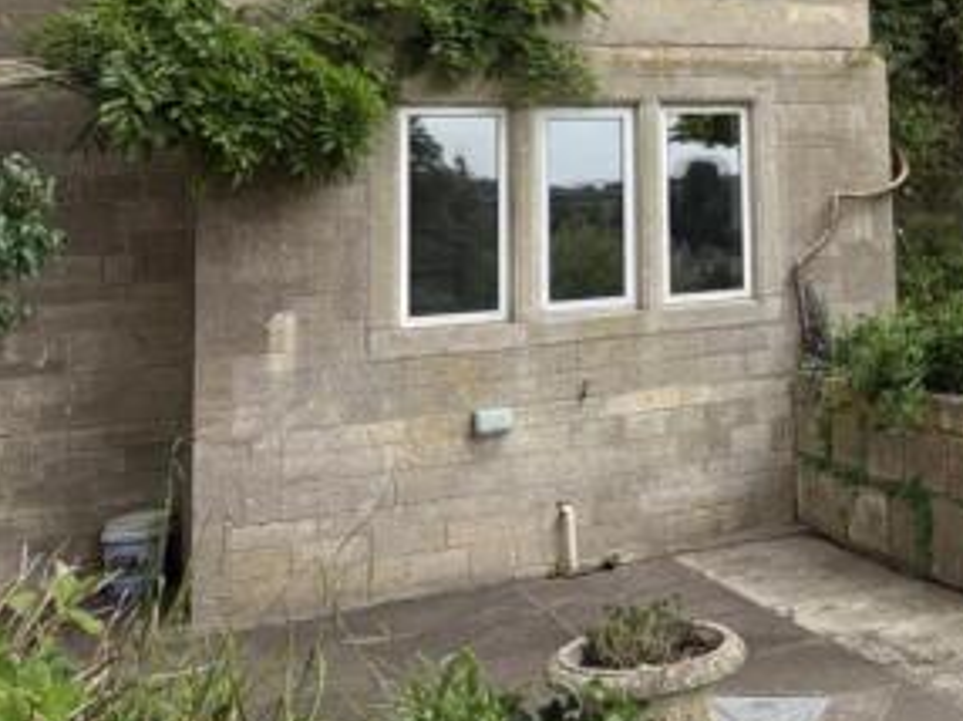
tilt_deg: +6.7
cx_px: 971
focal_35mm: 49
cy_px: 49
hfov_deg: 35.1
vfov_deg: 28.3
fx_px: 1362
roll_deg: +2.5
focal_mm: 6.76
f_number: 1.78
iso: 100
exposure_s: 1/1192
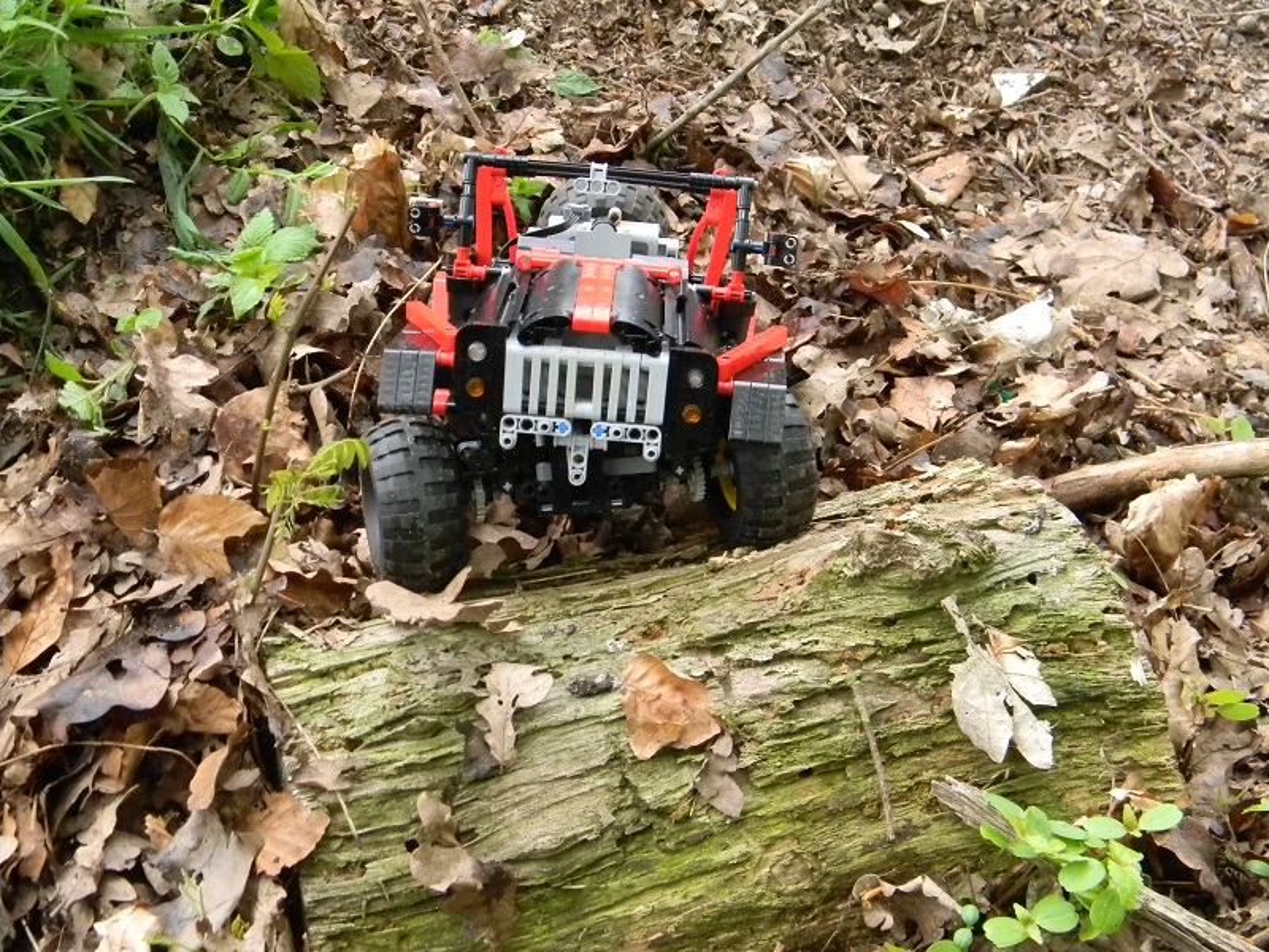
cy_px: 476
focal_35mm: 47
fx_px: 1723
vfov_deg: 30.9
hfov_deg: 40.4
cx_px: 634
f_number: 3.9
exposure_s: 1/59.6
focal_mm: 8.6
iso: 147
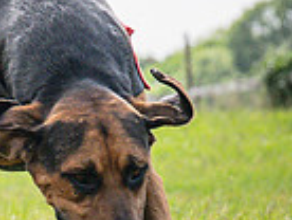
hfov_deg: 2.6
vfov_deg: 2.0
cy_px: 281
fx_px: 6329
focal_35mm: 749
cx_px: -201
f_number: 5
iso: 400
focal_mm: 70
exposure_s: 1/1600
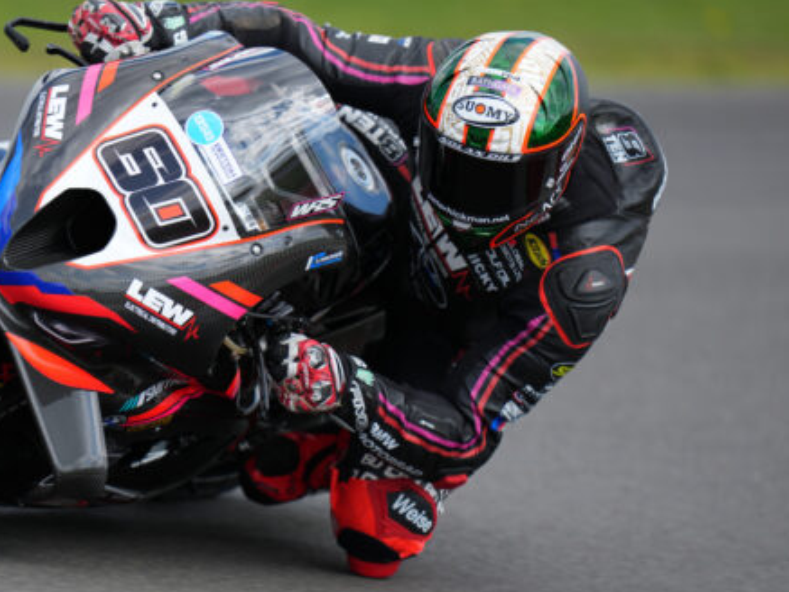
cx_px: 168
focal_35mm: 625
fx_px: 14249
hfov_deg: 3.2
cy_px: 367
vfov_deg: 2.4
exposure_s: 1/1000
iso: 125
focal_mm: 400
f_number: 2.8
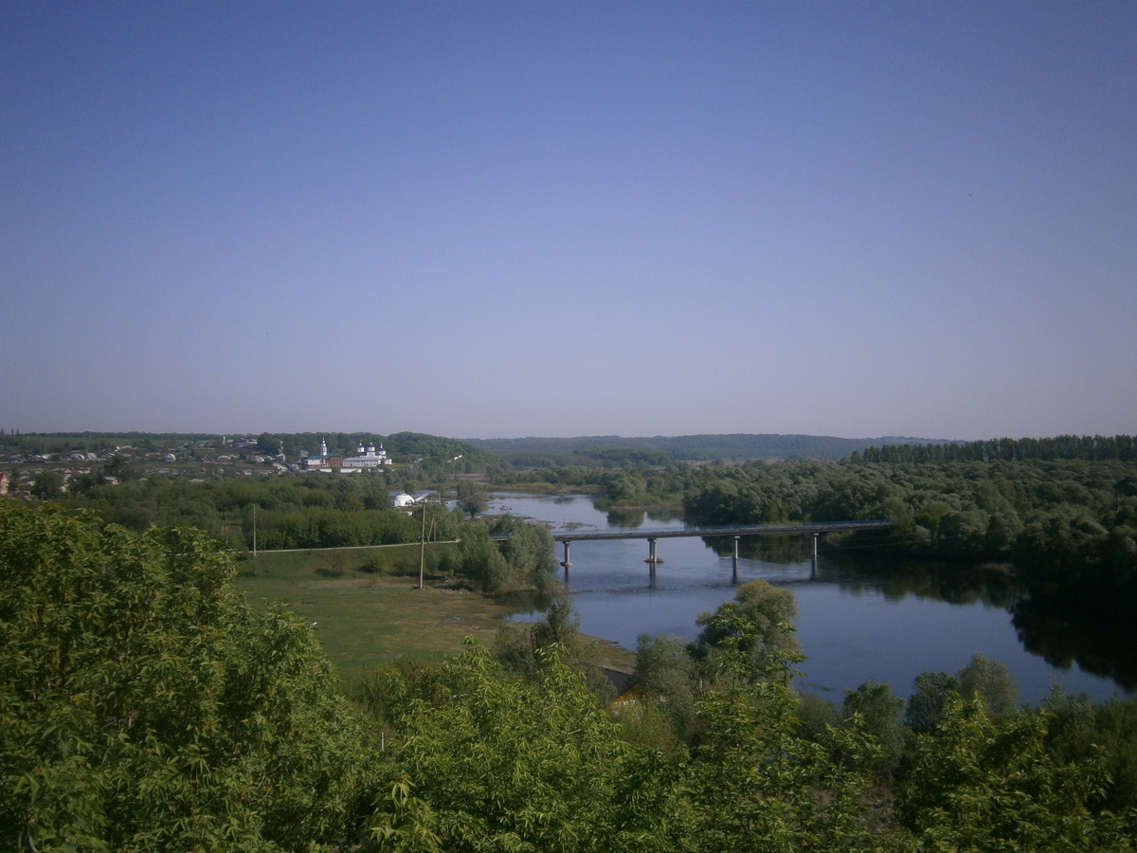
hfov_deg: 51.4
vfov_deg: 39.7
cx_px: 568
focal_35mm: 36
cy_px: 426
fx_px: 1182
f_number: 8.7
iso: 80
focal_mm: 6.4
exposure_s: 1/250
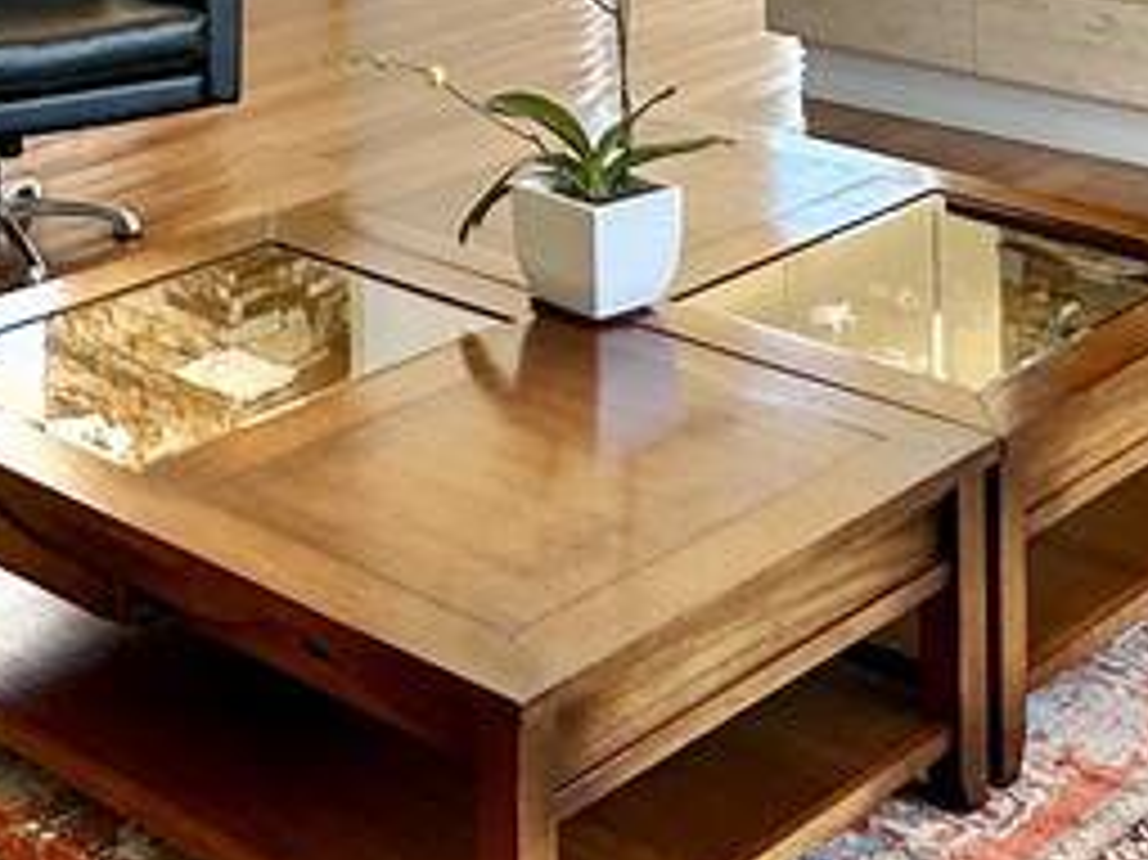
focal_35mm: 79
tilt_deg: +0.3
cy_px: -621
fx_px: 2619
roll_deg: +0.5
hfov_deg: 24.5
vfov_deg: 16.1
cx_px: 329
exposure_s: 1/143
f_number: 2.2
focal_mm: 2.22
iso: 40
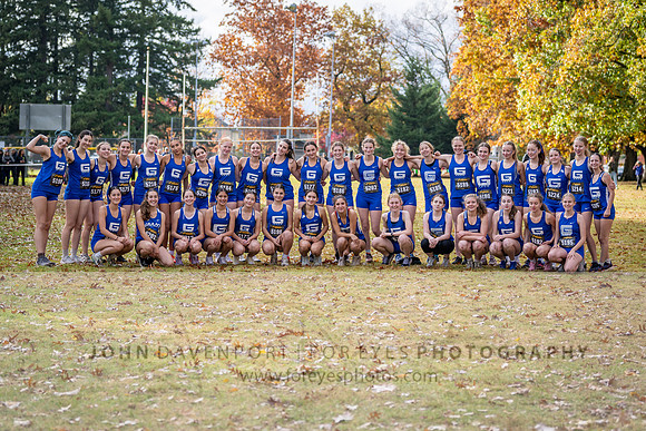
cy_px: 218
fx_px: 1683
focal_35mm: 94
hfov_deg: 21.7
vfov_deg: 14.6
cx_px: 353
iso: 110
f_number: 2.8
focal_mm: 70
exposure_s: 1/1000
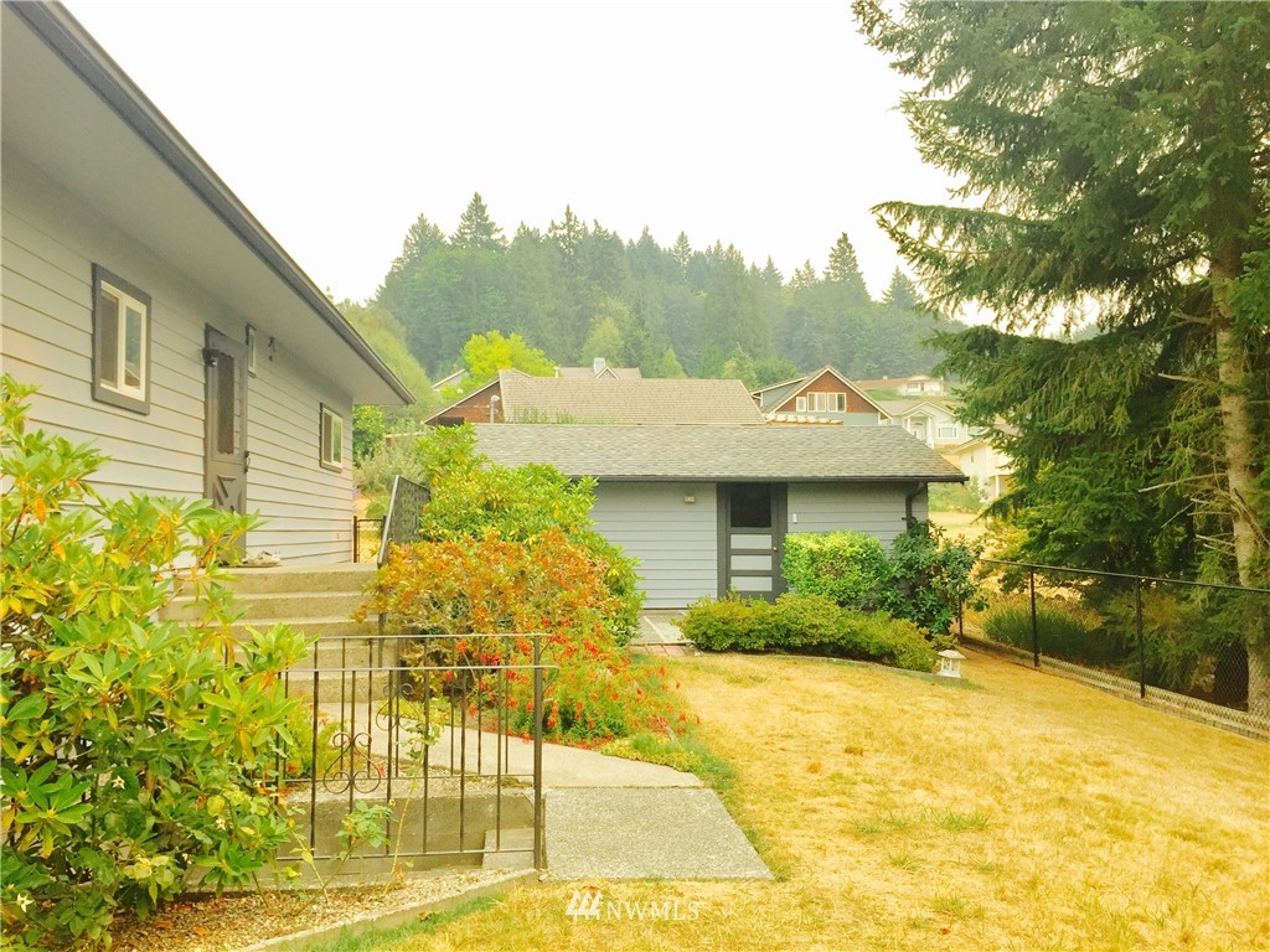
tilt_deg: +3.5
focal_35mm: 29
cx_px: 635
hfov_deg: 61.7
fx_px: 1064
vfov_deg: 48.2
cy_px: 476
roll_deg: +0.2
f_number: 2.2
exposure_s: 1/599
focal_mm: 4.15
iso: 32
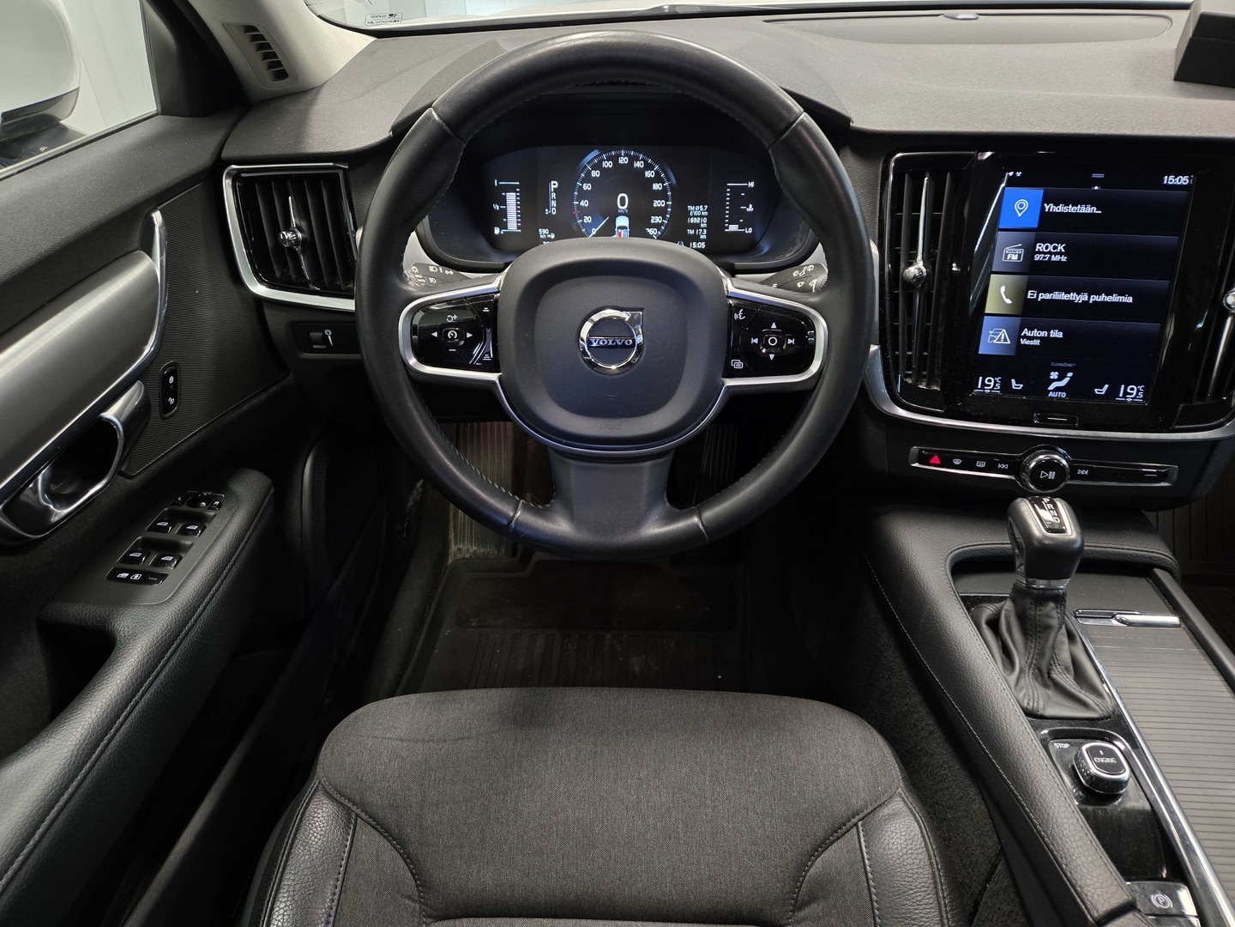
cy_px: 464
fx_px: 821
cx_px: 618
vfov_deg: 58.9
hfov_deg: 73.9
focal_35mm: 23
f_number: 1.8
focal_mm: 5.4
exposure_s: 1/33
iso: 250
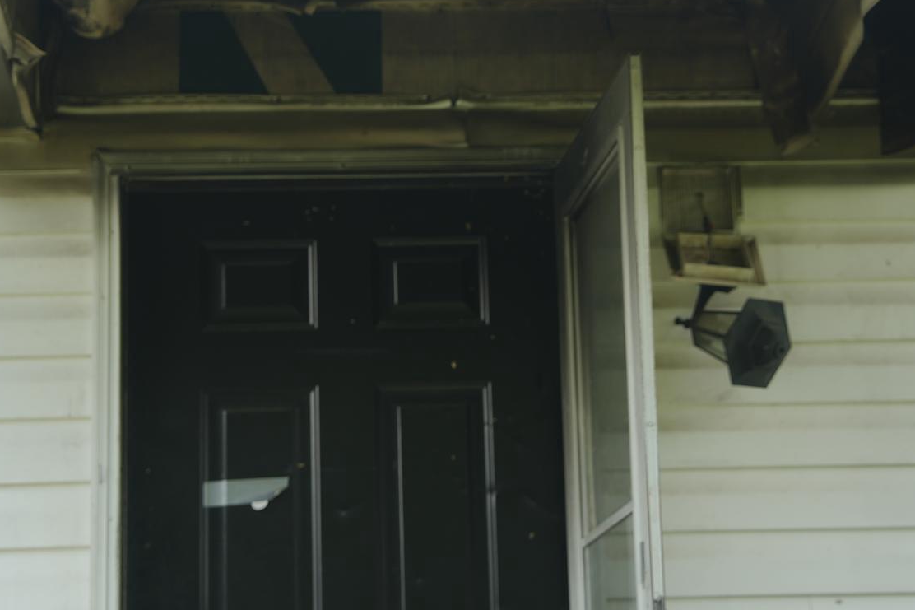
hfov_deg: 17.6
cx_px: 465
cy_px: 92
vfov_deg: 11.7
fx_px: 2948
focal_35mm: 116
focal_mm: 63
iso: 100
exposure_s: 1/125
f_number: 2.8
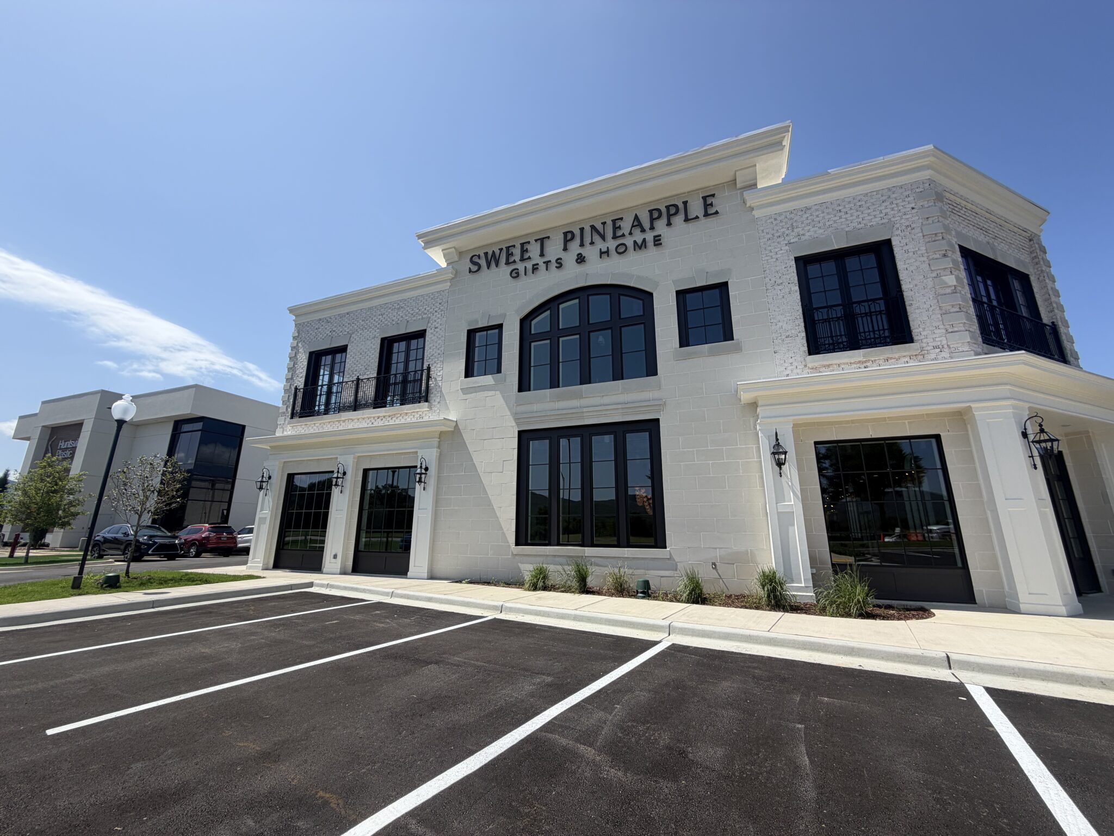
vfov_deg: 85.7
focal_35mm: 14
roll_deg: +0.3
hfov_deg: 102.1
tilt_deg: +14.9
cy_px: 418
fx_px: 451
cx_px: 557
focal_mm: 2.22
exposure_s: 1/928
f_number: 2.2
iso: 20
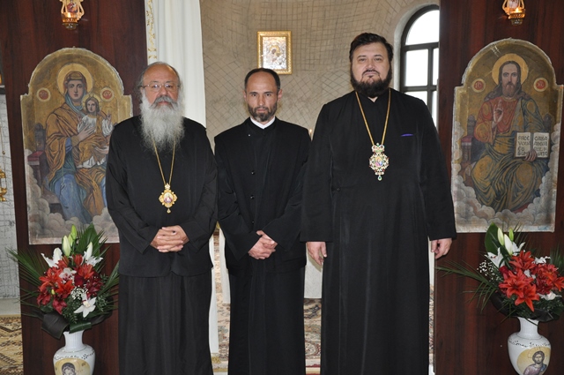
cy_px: 188
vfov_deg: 34.1
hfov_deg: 49.6
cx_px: 282
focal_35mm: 39
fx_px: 610
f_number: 4
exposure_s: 1/60
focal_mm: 26
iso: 800
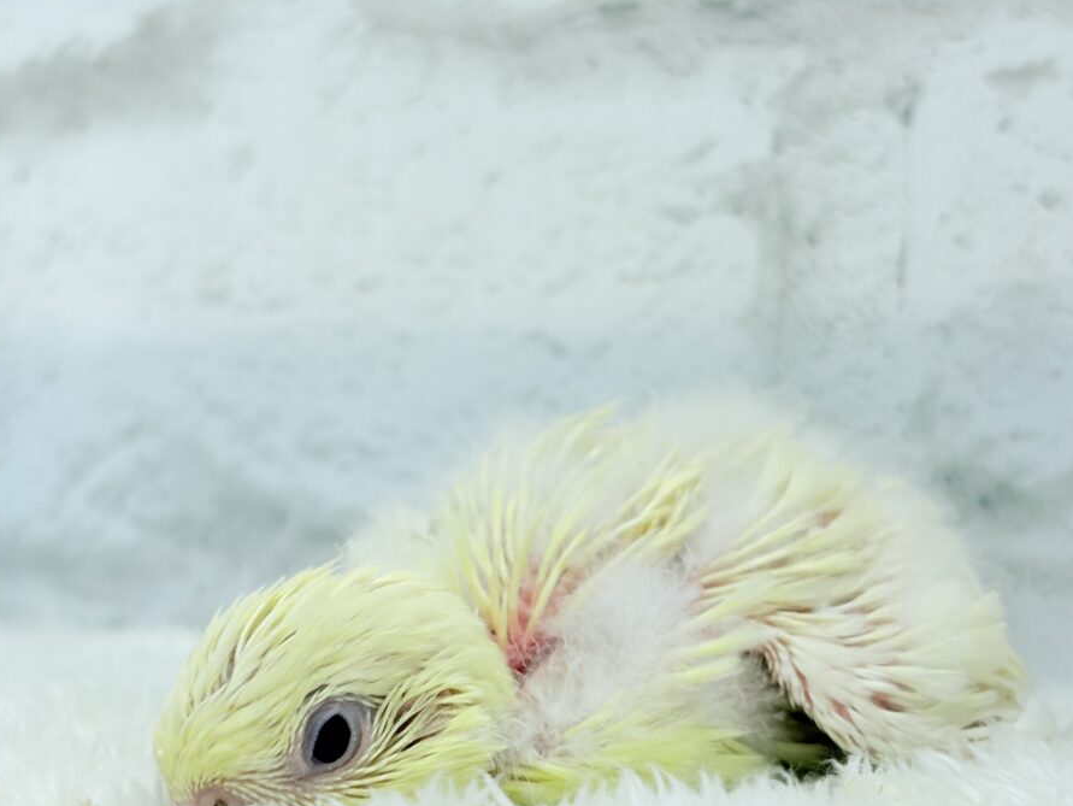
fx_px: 2171
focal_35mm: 70
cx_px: 497
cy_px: 531
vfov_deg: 21.0
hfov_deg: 27.8
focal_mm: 5.96
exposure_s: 1/50
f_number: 1.6
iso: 32
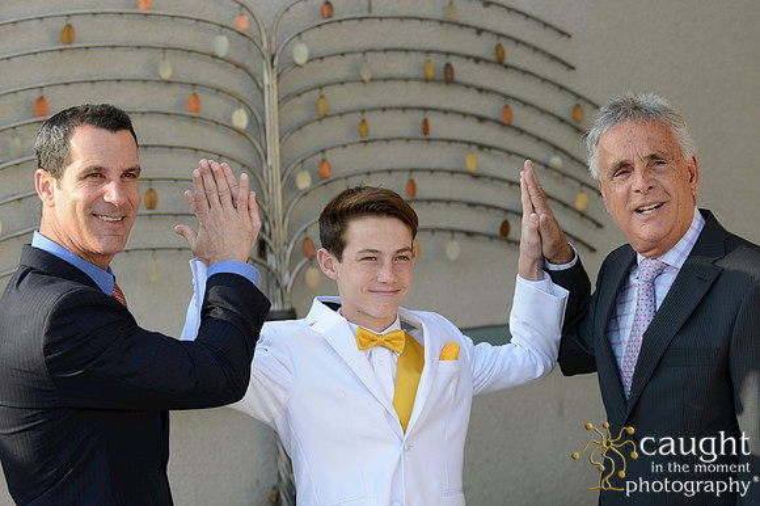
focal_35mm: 70
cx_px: 380
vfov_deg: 19.4
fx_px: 1477
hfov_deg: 28.9
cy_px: 253
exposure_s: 1/320
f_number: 4
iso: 250
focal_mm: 70
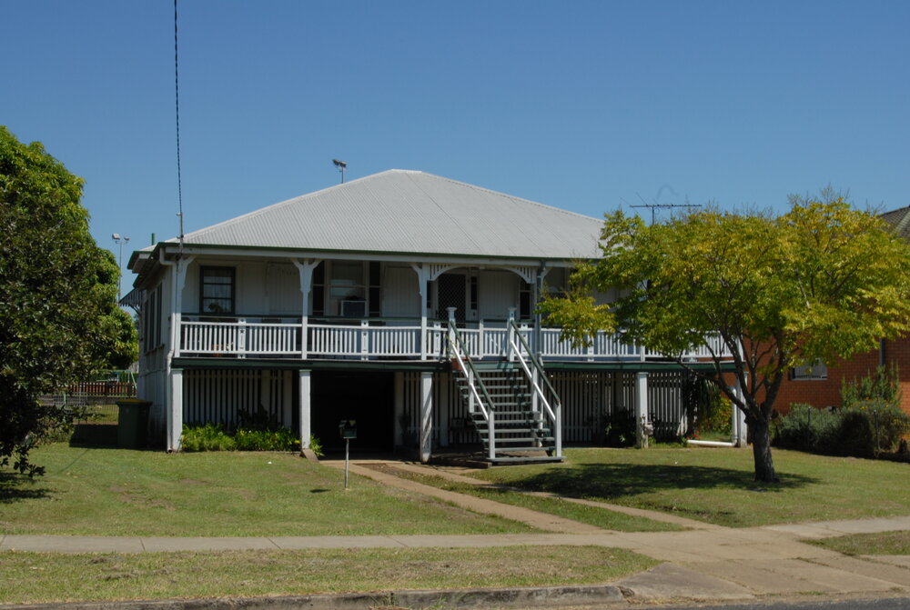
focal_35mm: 45
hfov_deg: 43.5
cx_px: 455
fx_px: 1140
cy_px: 305
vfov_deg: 30.0
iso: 200
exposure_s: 1/60
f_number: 22
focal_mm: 30
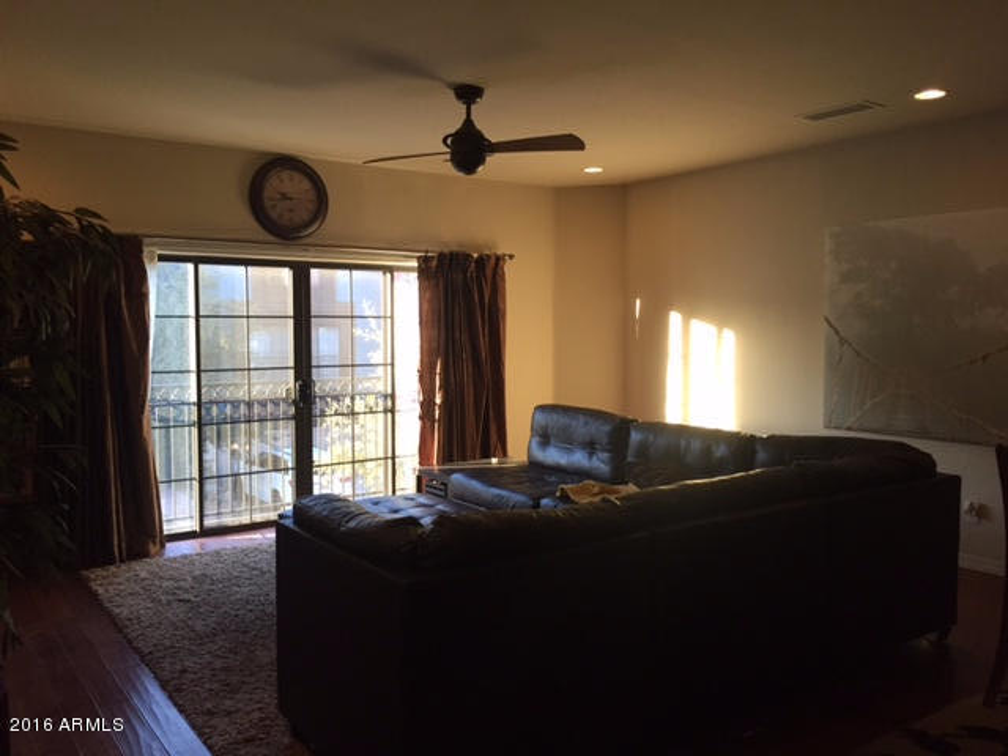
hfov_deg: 61.7
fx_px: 844
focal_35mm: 29
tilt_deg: -4.4
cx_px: 504
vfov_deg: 48.2
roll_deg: +0.5
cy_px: 378
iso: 50
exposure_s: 1/30
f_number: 2.2
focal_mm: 4.15
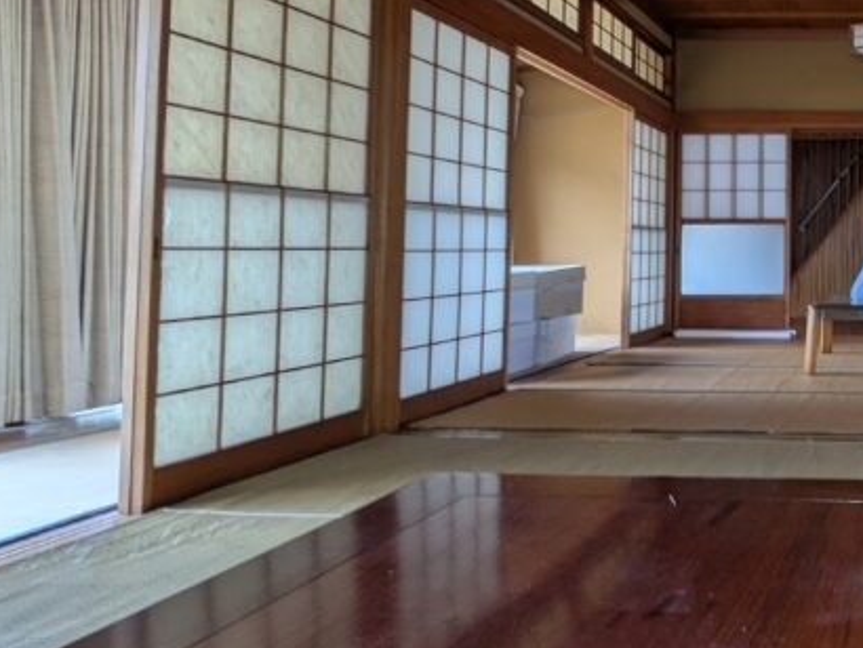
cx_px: 884
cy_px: 218
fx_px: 873
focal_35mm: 35
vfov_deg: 40.3
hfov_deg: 44.0
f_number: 2.2
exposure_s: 1/120
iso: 104
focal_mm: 1.83
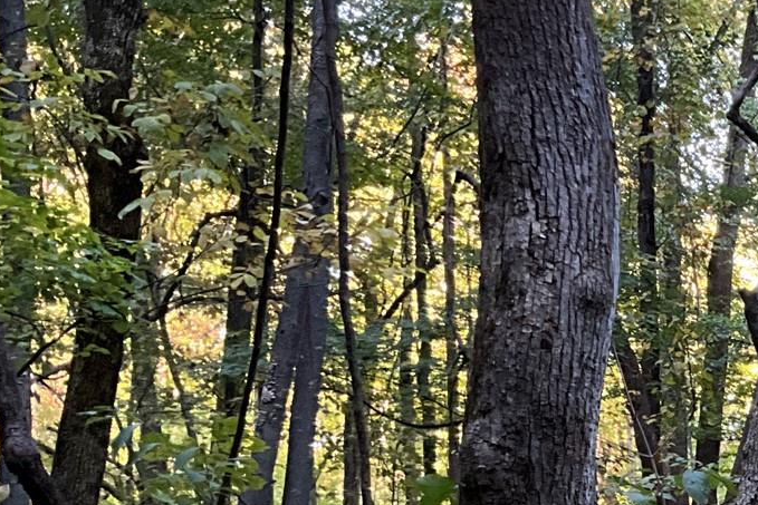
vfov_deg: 14.8
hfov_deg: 19.6
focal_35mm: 91
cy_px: 508
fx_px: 1916
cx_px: 1121
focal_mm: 3
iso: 160
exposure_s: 1/60
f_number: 1.8
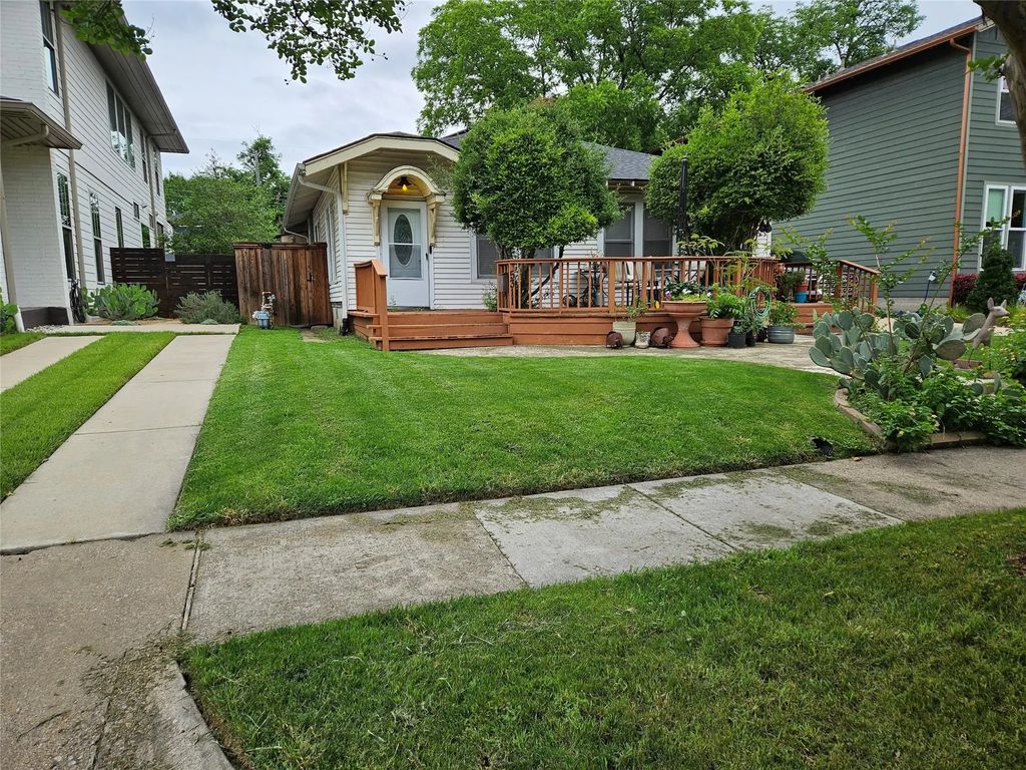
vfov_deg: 58.9
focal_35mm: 23
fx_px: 682
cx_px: 513
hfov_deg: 73.9
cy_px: 385
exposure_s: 1/694
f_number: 1.8
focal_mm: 5.4
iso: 25
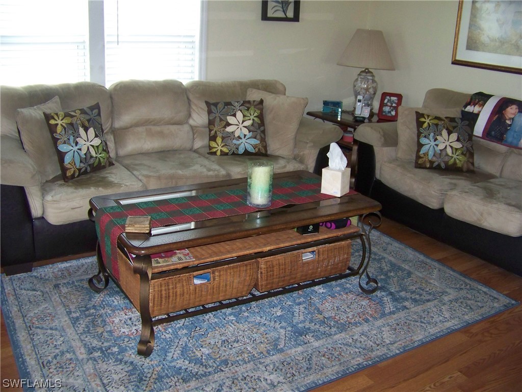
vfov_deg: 39.7
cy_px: 196
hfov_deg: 51.4
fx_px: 543
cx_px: 261
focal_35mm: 36
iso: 200
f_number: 2.8
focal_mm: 5.85
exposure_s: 1/30
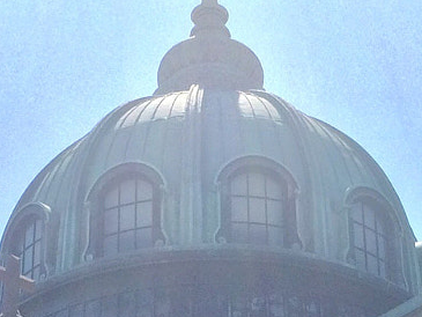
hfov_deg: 15.5
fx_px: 1549
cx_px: 274
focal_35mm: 127
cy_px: 433
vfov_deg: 11.3
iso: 32
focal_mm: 4.15
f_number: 2.2
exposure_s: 1/1709
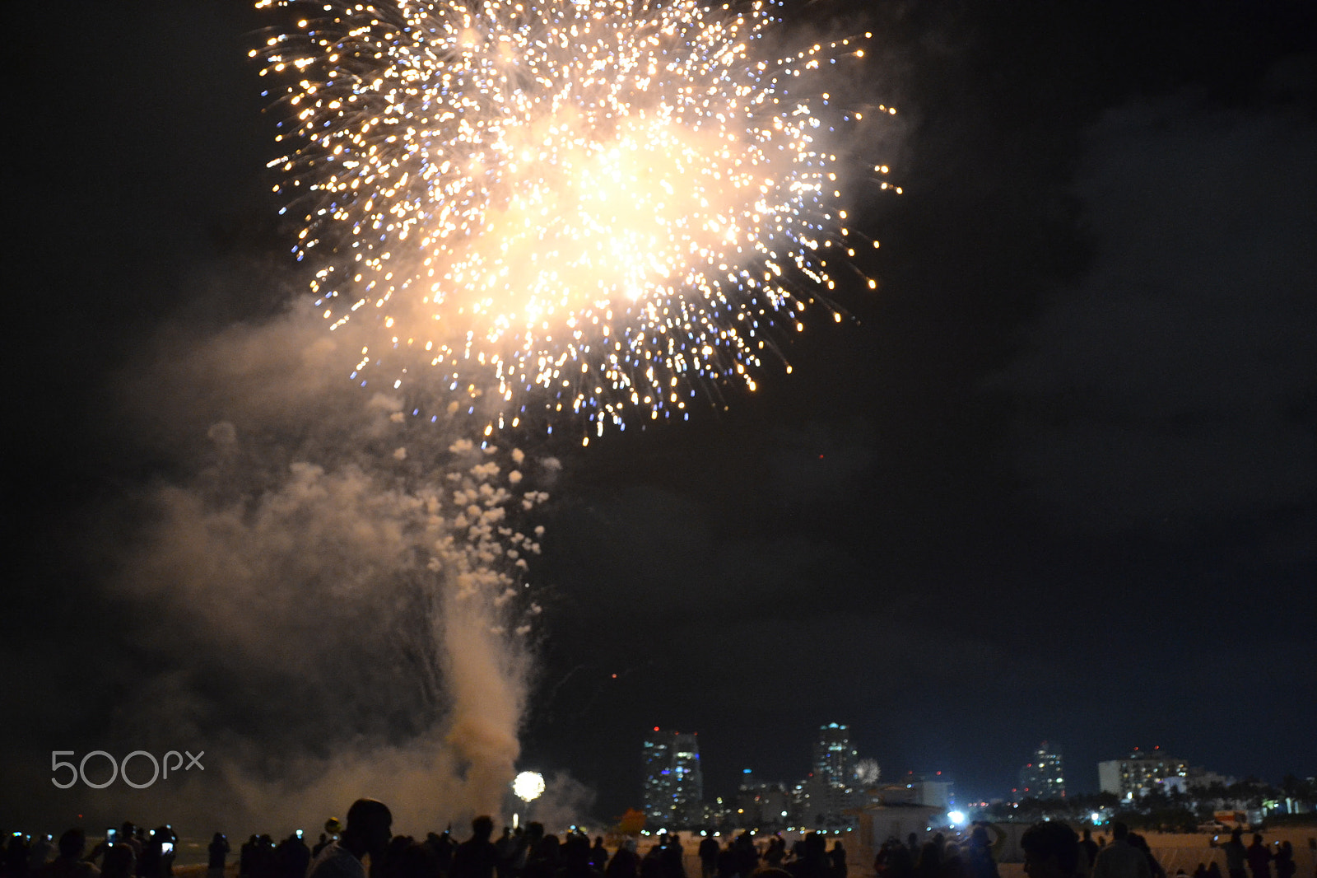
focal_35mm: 27
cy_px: 439
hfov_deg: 67.4
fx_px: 987
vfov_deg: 47.9
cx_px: 658
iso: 1800
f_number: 3.5
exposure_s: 1/15
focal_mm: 18
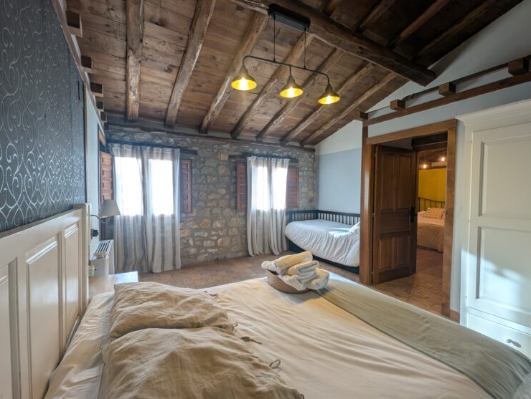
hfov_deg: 102.0
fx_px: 215
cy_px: 204
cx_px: 262
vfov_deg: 85.8
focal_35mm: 14
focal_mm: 1.95
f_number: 2.2
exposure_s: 1/54.1
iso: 43
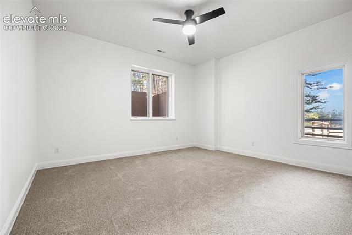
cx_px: 176
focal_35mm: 16
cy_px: 118
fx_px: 156
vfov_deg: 73.8
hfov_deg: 96.7
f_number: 8
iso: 200
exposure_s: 2
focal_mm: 16
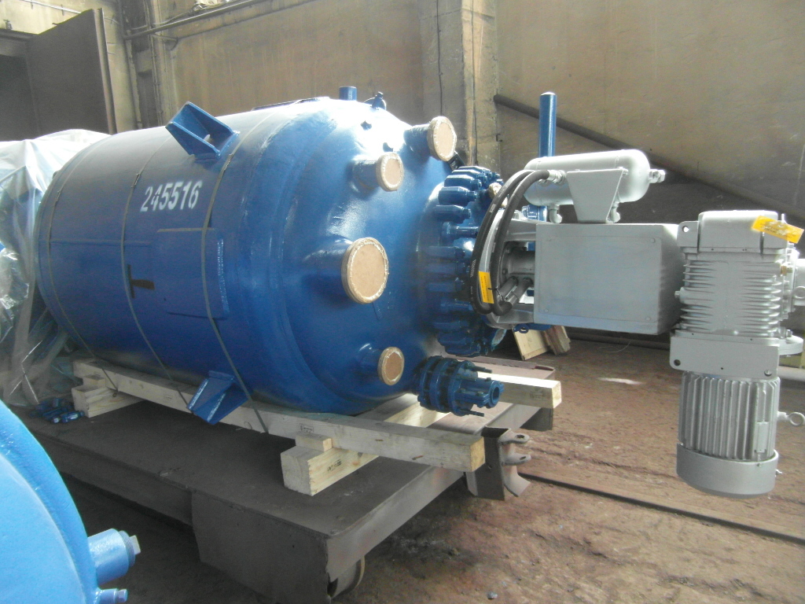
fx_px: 558
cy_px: 302
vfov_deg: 56.8
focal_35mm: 24
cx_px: 402
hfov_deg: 71.6
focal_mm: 4
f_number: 3.2
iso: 320
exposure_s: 1/30
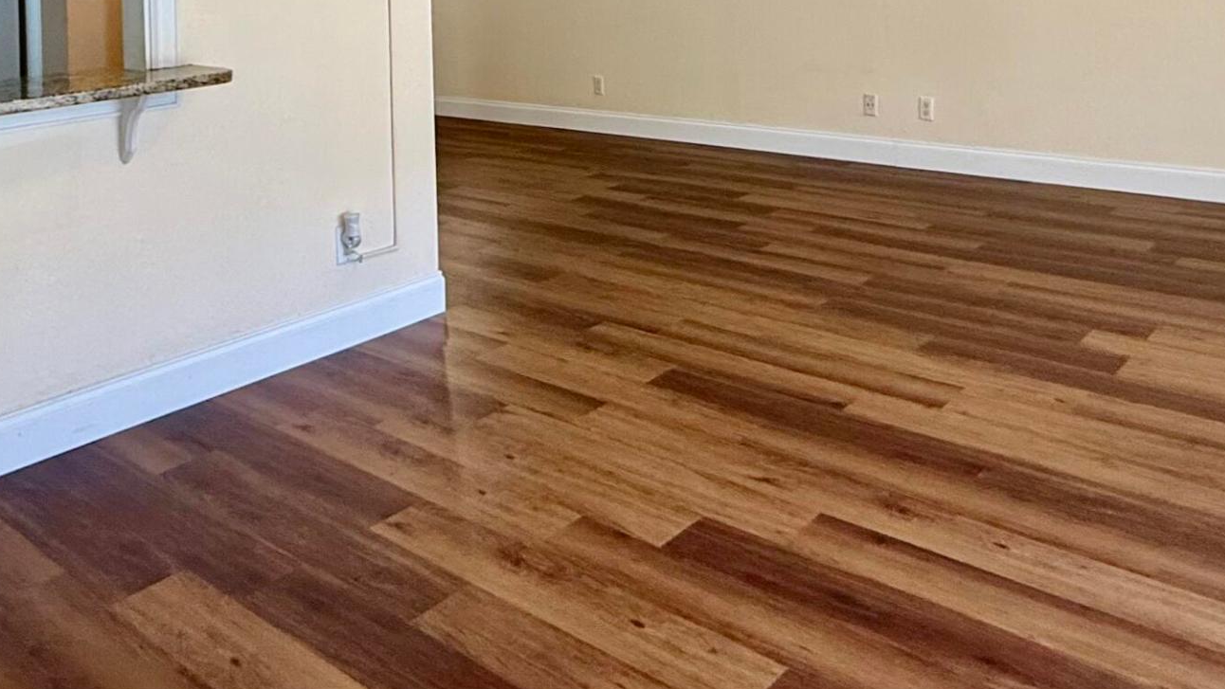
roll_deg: +2.2
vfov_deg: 30.7
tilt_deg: +1.3
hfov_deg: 58.0
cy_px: -79
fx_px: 1104
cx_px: 640
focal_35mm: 34
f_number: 2.2
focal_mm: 2.22
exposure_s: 1/120
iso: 125
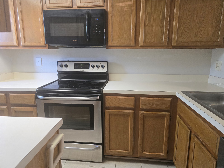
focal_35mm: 23
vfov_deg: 58.9
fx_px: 149
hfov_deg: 73.9
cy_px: 84
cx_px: 112
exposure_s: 1/120
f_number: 1.7
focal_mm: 6.3
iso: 640
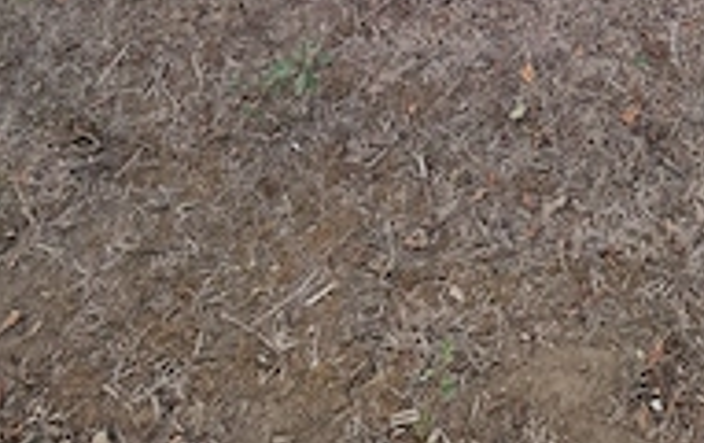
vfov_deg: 20.3
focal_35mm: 51
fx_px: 980
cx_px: 479
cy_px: -288
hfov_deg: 39.0
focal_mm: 5.54
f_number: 1.8
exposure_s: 1/100
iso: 64
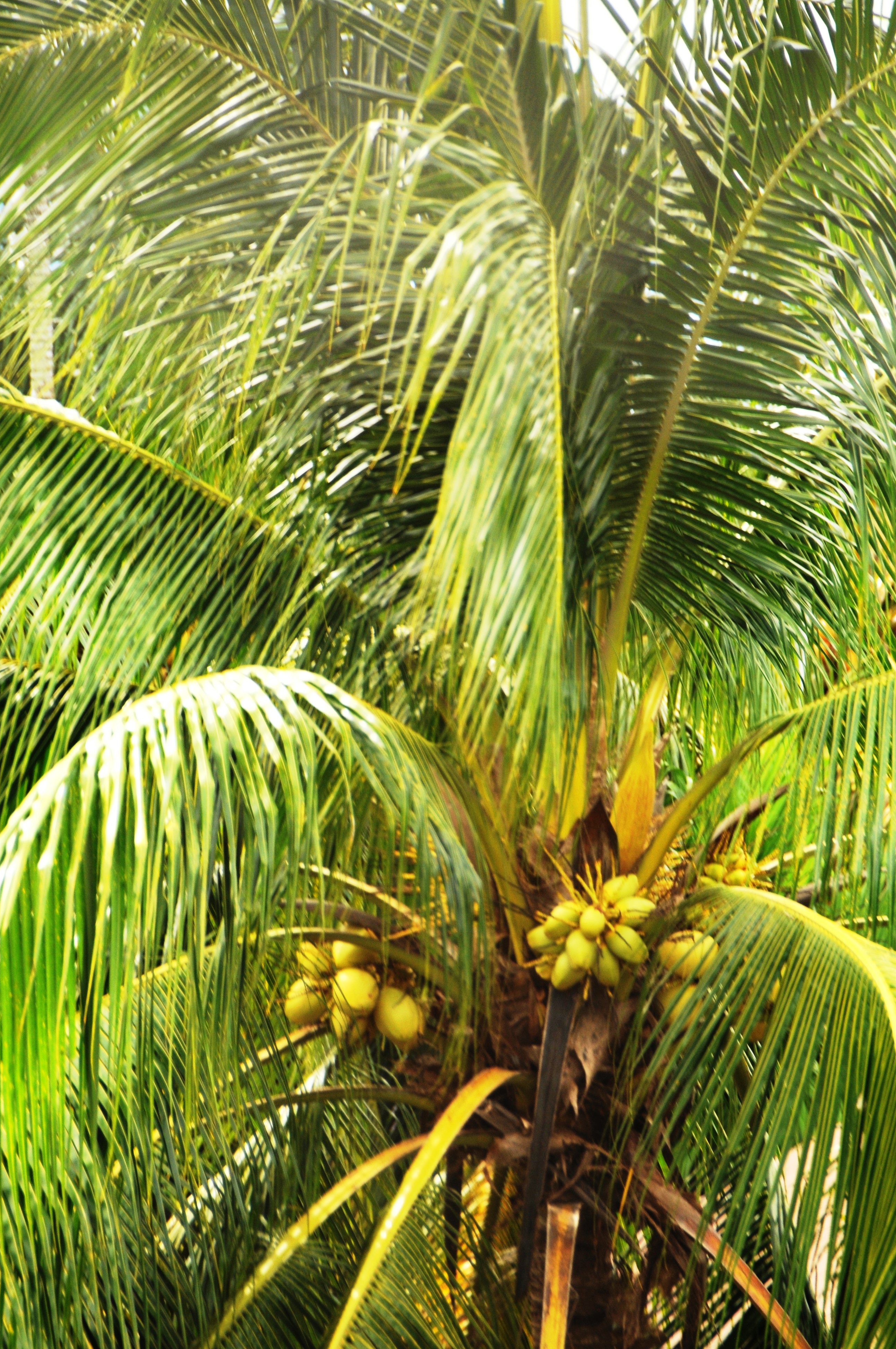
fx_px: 12388
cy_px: 673
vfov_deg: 6.2
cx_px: 466
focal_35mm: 331
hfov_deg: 4.1
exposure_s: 1/250
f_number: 5.6
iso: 200
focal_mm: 200
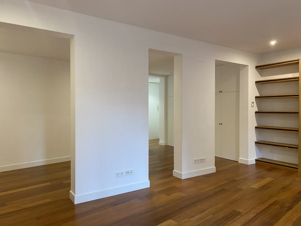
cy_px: 113
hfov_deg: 67.3
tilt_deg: -0.8
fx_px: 226
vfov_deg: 53.1
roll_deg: -0.3
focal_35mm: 26
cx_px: 150
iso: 80
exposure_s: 1/50
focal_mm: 4.25
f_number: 1.8
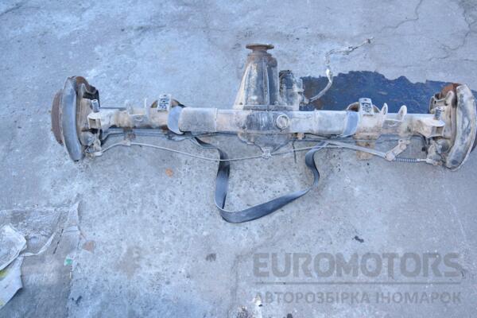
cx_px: 238
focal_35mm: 32
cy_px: 159
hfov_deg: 59.5
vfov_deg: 41.7
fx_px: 417
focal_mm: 21
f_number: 5.6
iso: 800
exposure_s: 1/200
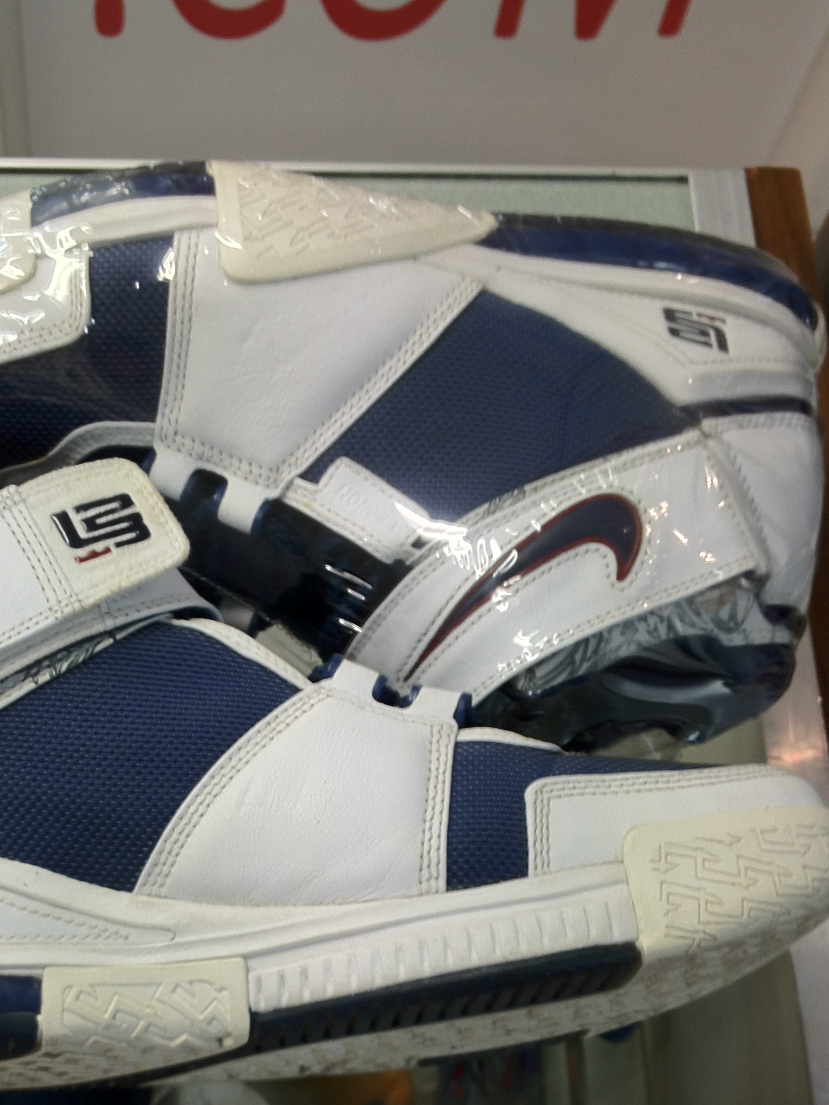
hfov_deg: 24.7
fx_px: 1884
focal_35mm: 59
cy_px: 874
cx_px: 266
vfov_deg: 31.9
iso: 64
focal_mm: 4.28
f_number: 2.4
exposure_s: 1/24
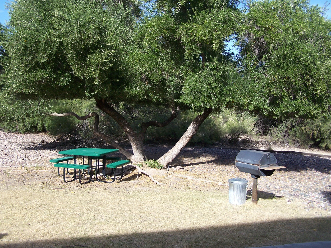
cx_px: 166
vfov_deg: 36.0
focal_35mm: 40
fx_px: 382
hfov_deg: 46.8
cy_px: 124
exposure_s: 1/640
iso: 80
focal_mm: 6.7
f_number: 2.8
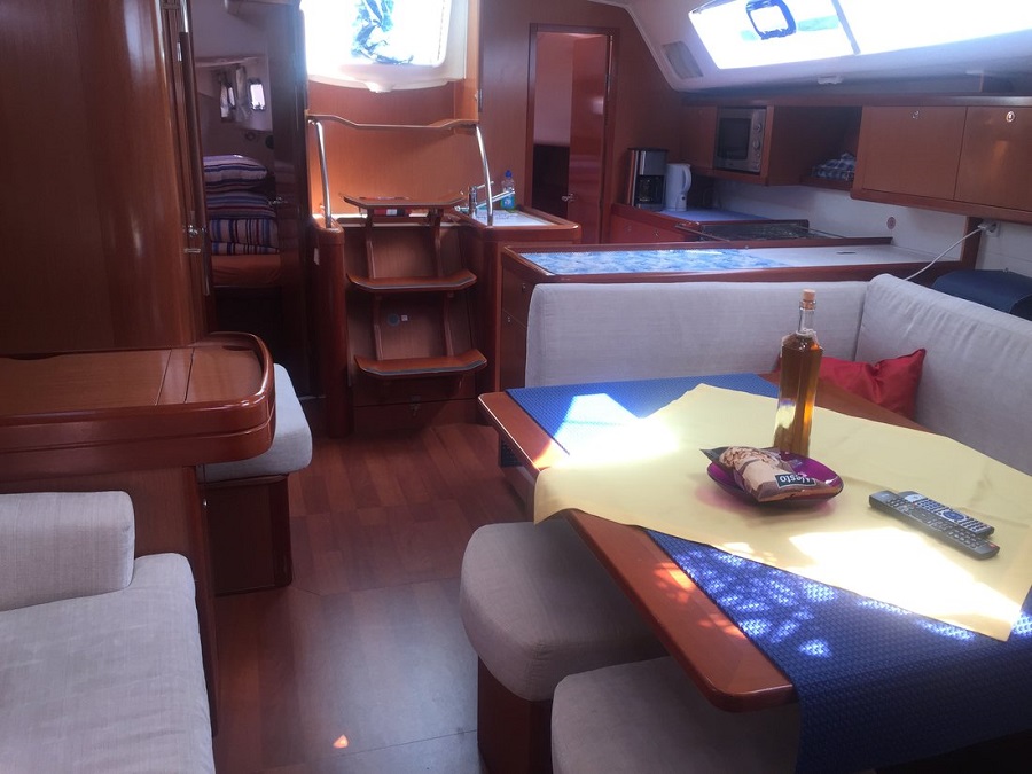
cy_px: 387
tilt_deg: -16.2
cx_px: 516
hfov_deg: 61.7
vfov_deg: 48.2
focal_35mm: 29
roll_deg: -2.9
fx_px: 865
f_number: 2.2
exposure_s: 1/100
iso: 50
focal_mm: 4.15
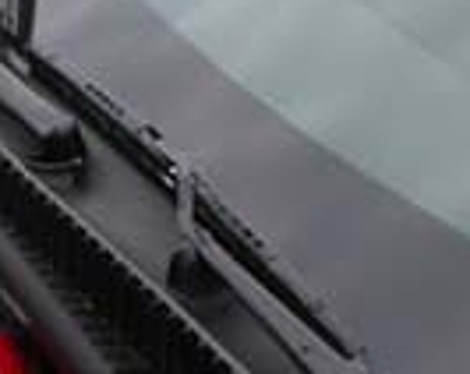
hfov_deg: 8.4
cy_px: 247
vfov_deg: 6.9
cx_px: -315
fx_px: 3097
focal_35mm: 223
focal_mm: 7.85
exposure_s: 1/277
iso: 100
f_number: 6.7
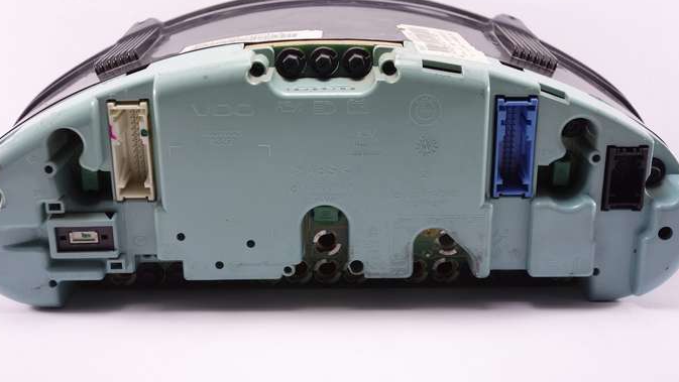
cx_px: 331
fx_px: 882
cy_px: 164
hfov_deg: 42.1
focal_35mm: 49
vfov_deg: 24.4
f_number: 2.8
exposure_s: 1/50
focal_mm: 15.28
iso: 160
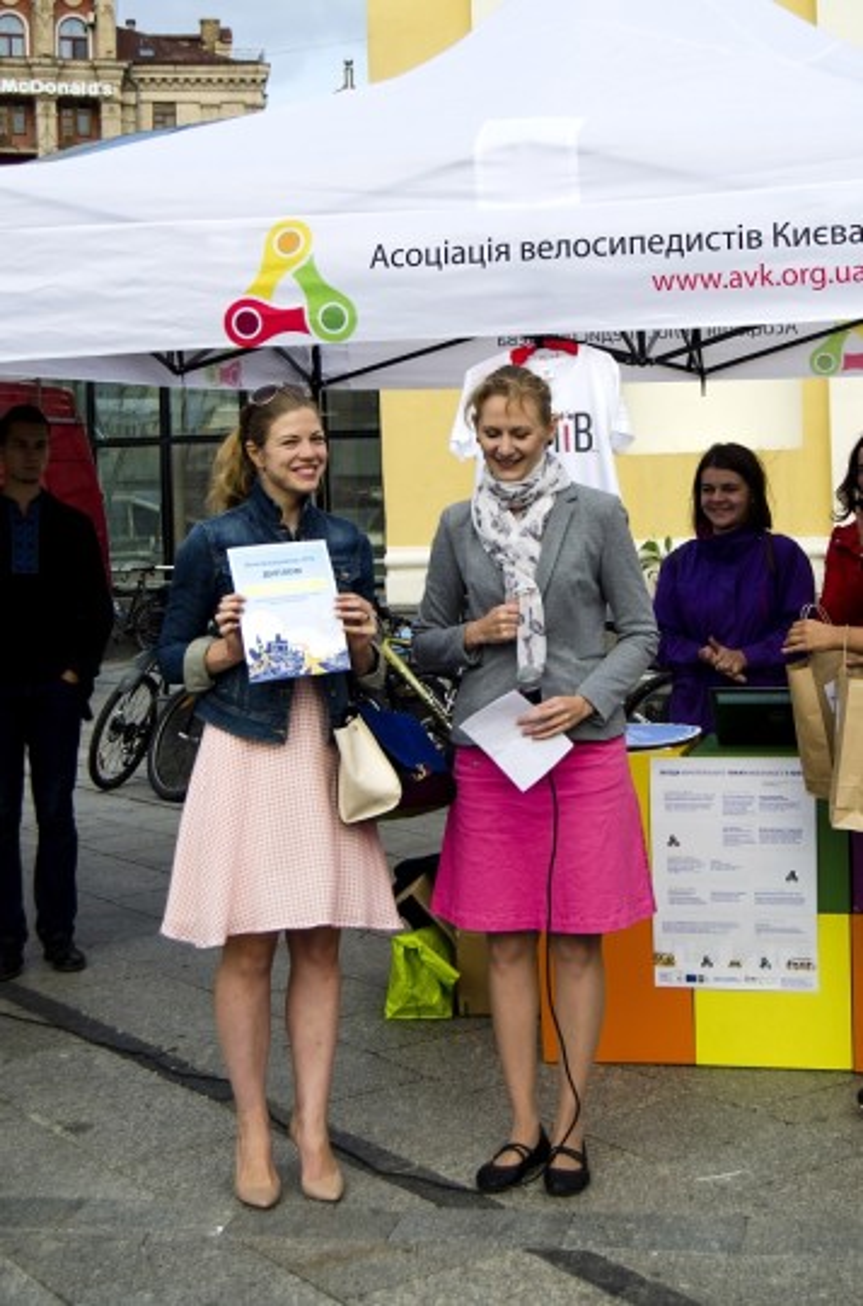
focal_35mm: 48
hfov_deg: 27.9
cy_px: 653
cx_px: 432
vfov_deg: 41.2
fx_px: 1736
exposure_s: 1/1000
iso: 400
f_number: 5.6
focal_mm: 32
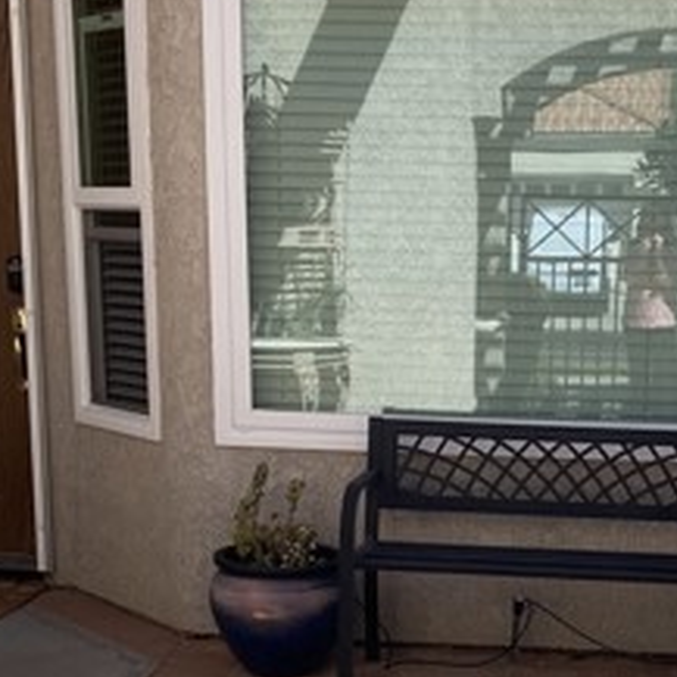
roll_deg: -1.5
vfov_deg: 23.1
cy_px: 602
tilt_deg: -9.4
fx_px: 1615
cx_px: 527
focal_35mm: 73
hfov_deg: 23.4
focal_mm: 3.99
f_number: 1.8
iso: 20
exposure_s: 1/1799
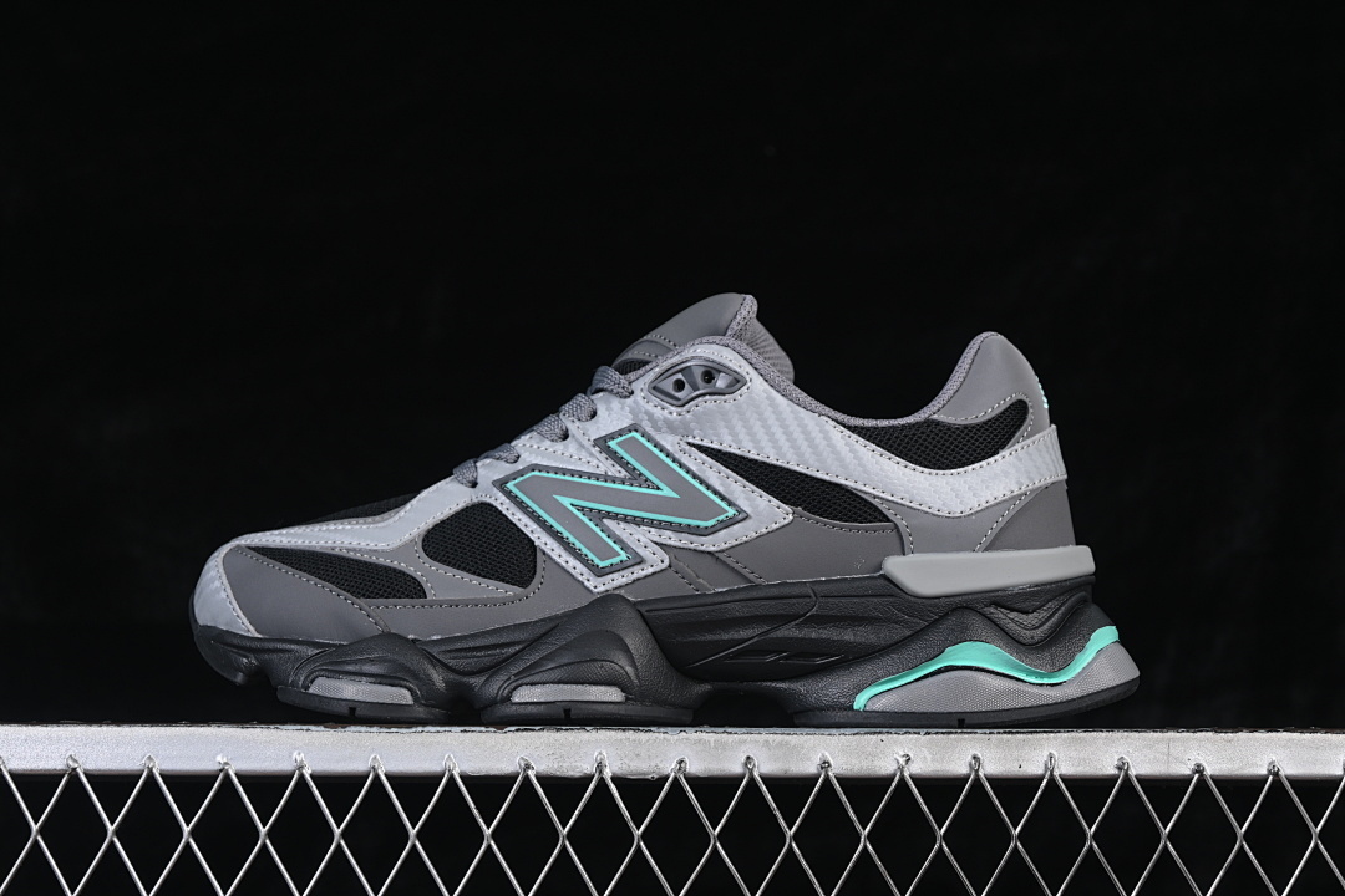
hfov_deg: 27.0
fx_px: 2802
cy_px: 448
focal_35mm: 75
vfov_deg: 18.2
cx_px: 672
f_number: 7.1
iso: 160
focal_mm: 50
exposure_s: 1/60
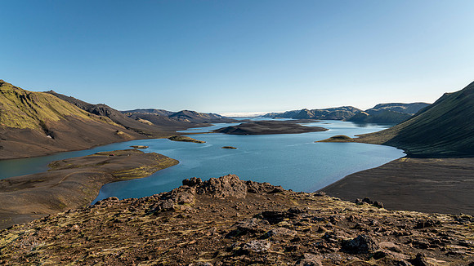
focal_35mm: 25
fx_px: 316
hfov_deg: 73.7
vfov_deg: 45.7
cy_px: 129
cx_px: 237
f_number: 10
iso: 200
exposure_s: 1/125
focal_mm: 24
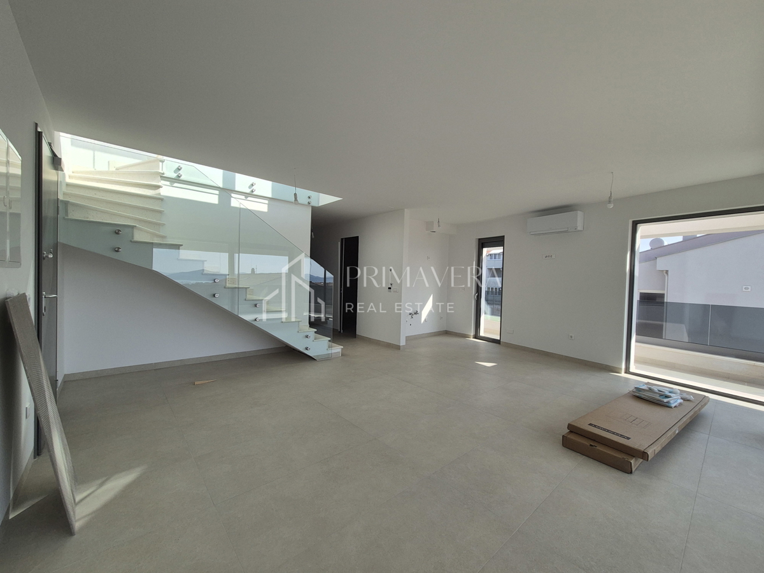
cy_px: 286
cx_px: 382
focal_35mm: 13
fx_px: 287
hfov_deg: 106.2
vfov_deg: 89.9
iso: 50
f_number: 2.2
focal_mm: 2.2
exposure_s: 1/754
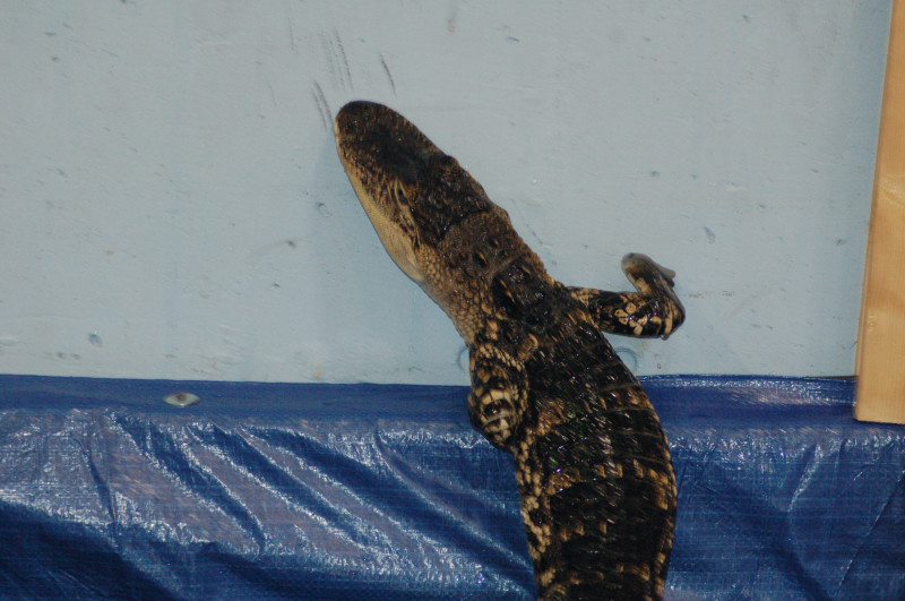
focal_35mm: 195
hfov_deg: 10.6
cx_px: 452
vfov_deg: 7.0
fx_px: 4895
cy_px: 300
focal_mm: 130
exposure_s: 1/50
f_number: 5.6
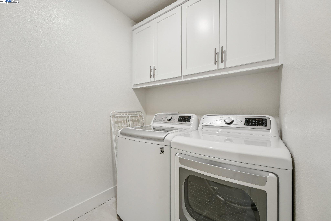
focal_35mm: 14
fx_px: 129
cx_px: 166
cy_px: 110
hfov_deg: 104.3
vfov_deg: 81.2
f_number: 8
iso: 640
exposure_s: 1/40
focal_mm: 14
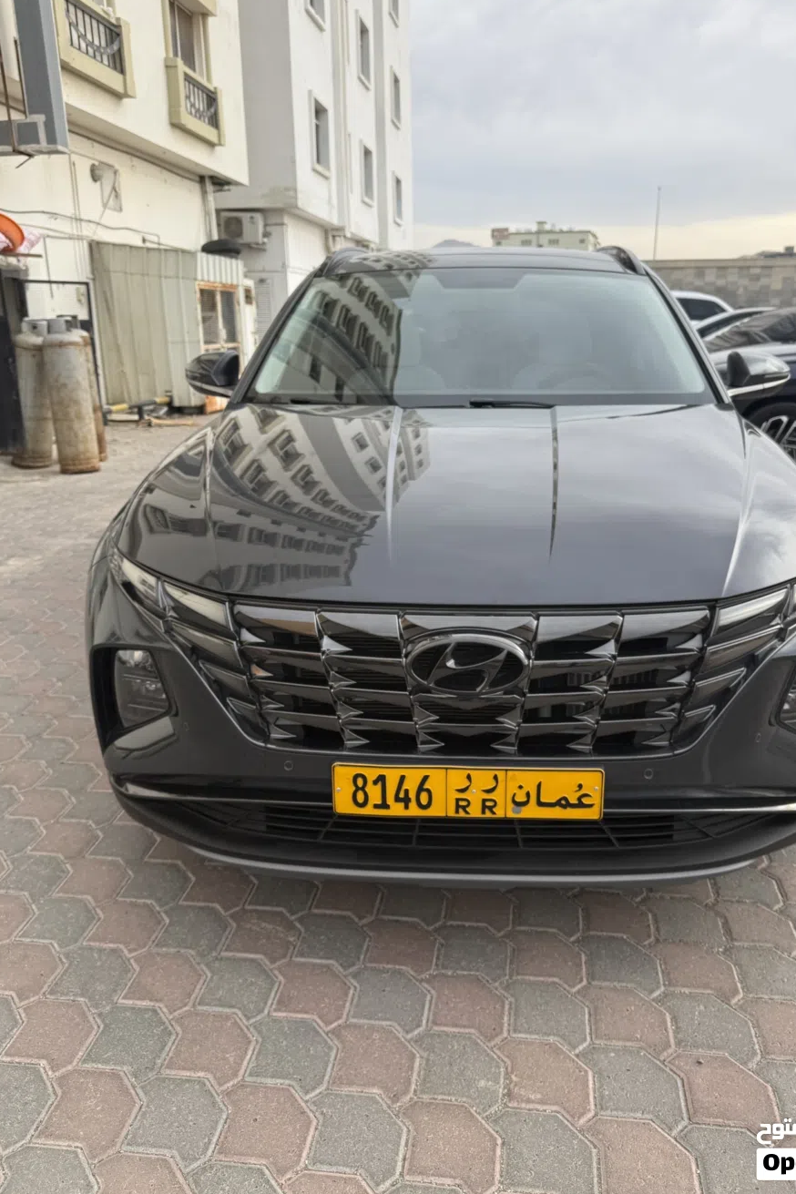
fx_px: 862
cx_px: 444
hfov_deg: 49.4
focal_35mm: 26
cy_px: 581
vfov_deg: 69.4
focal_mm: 6.76
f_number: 1.78
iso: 80
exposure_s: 1/898
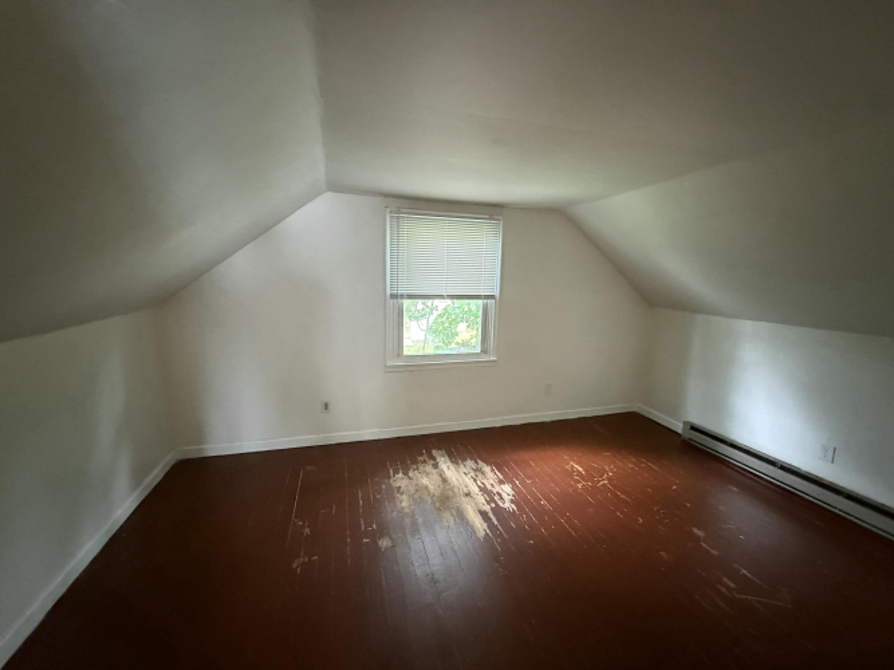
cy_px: 335
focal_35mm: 14
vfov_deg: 85.7
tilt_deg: -9.1
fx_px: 362
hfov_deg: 102.1
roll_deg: -2.1
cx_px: 447
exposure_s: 1/60
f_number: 2.2
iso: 1000
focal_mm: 2.22
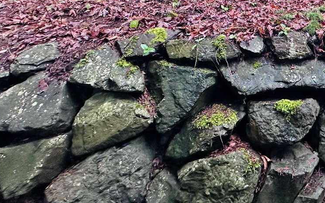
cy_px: -31
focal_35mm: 32
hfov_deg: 51.2
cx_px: 304
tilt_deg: +13.1
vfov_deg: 33.4
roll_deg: -1.3
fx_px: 283
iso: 200
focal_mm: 2.22
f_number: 2.2
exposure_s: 1/99
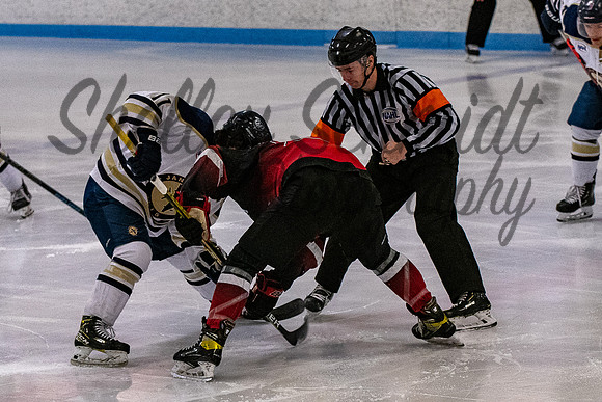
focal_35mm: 227
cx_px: 270
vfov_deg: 6.1
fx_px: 3793
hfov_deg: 9.1
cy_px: 180
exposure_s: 1/800
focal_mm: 90
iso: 2500
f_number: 3.5
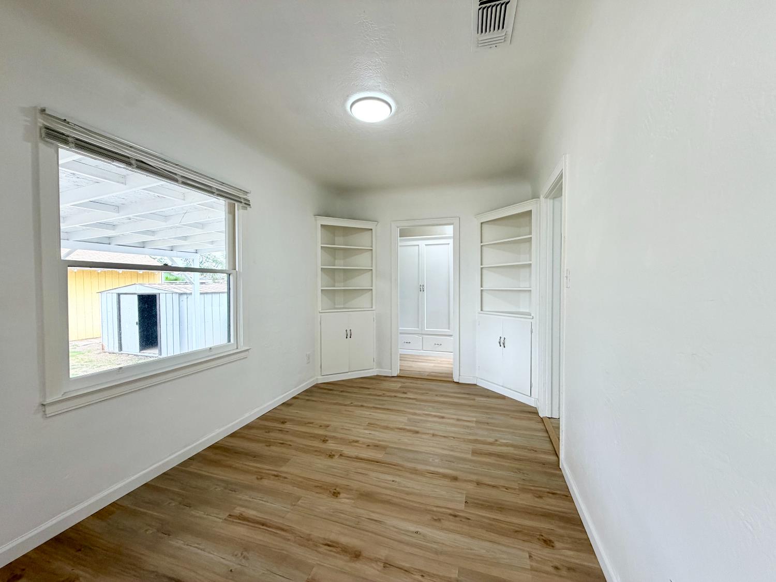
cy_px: 291
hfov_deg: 102.1
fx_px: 314
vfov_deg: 85.7
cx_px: 388
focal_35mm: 14
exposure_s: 1/120
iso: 125
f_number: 2.2
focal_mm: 2.22
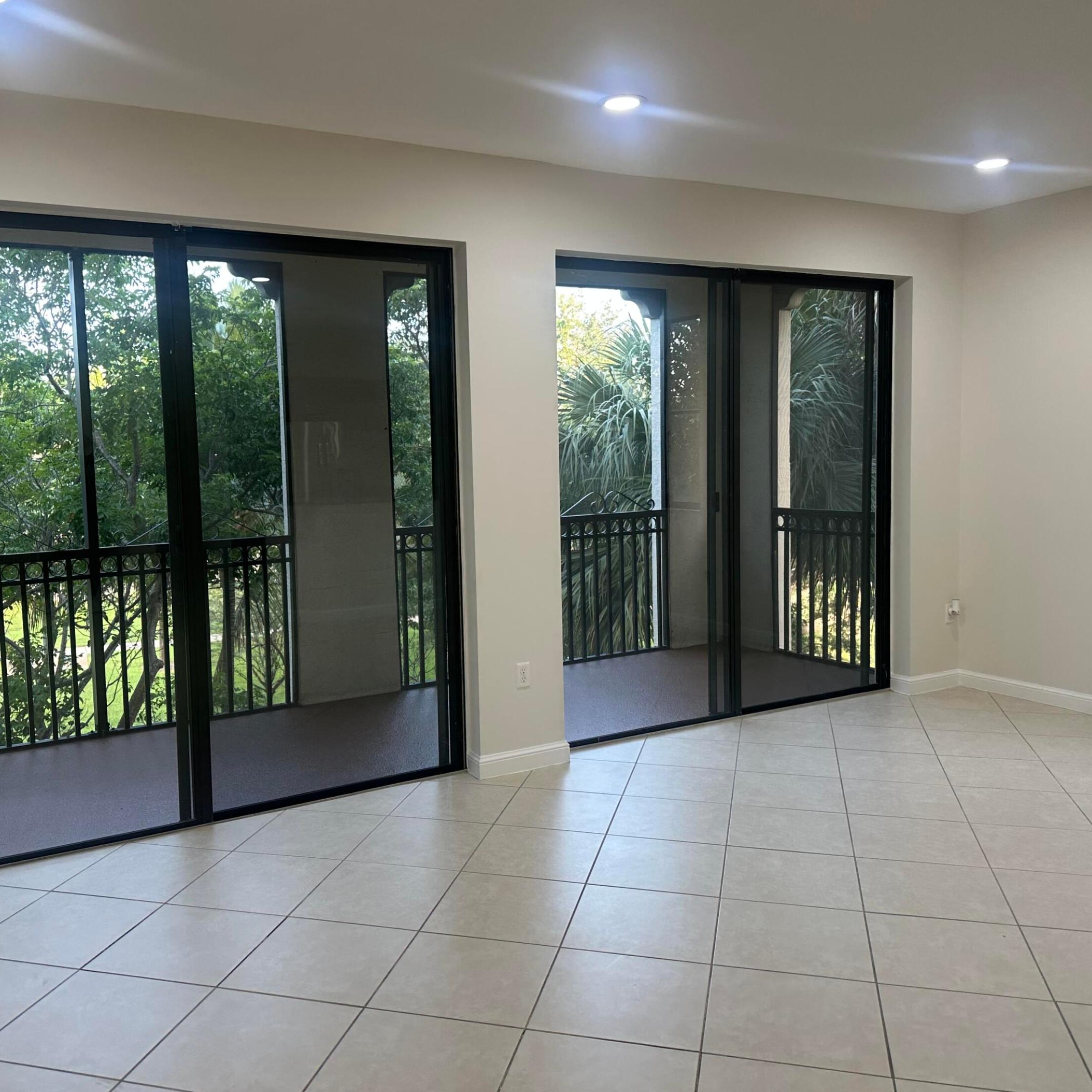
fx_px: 1035
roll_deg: +0.8
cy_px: 535
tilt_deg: -4.7
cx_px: 494
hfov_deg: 55.5
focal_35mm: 29
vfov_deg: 55.6
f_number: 1.78
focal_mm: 6.86
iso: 125
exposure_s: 1/120
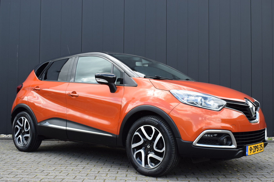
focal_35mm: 44
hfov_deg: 45.0
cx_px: 137
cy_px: 91
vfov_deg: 30.8
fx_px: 331
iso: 400
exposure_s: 1/200
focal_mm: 29
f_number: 7.1
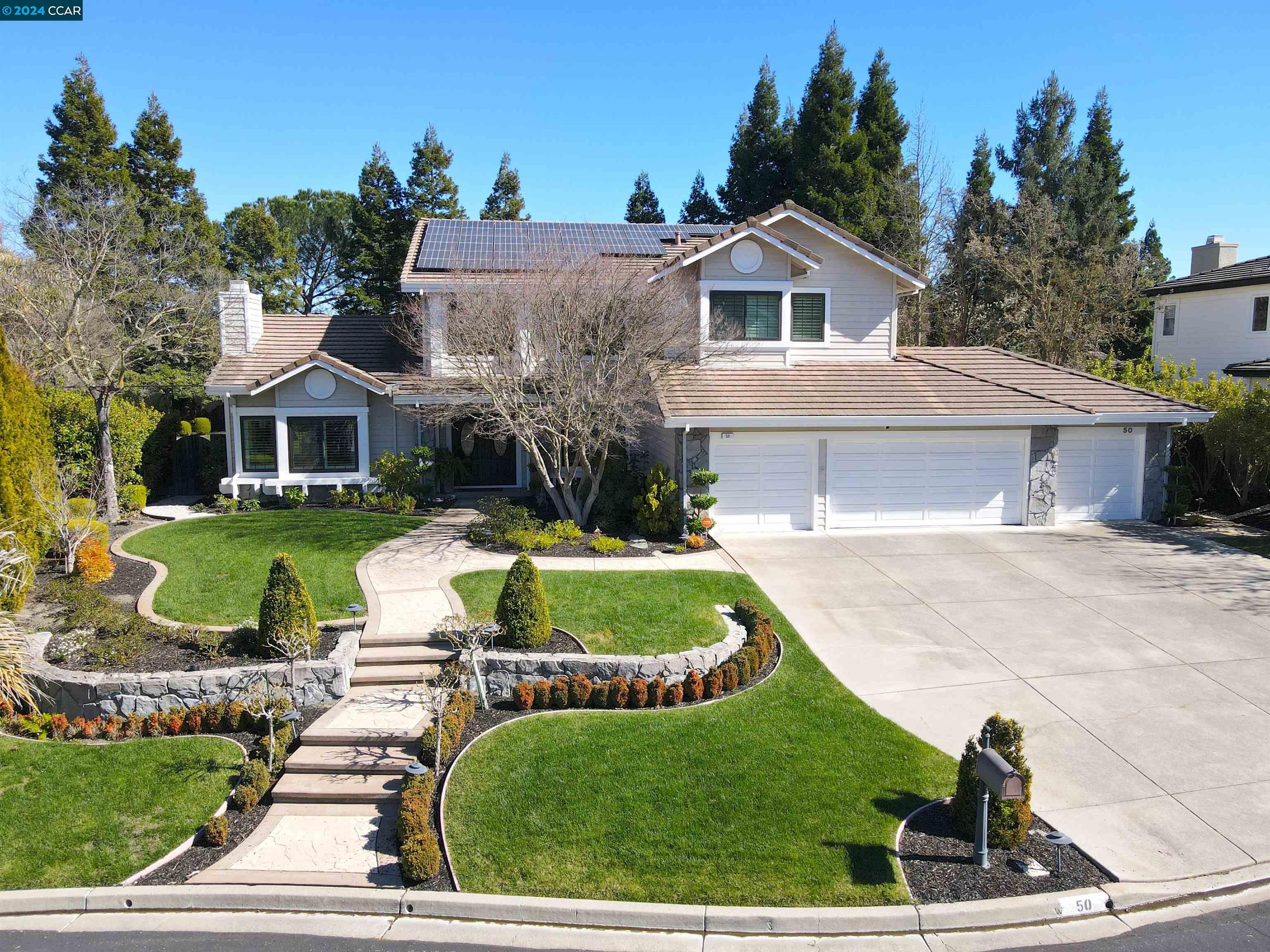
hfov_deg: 71.6
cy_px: 476
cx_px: 635
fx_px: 881
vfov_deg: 56.8
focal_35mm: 24
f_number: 2.8
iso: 100
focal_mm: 4.5
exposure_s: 1/500
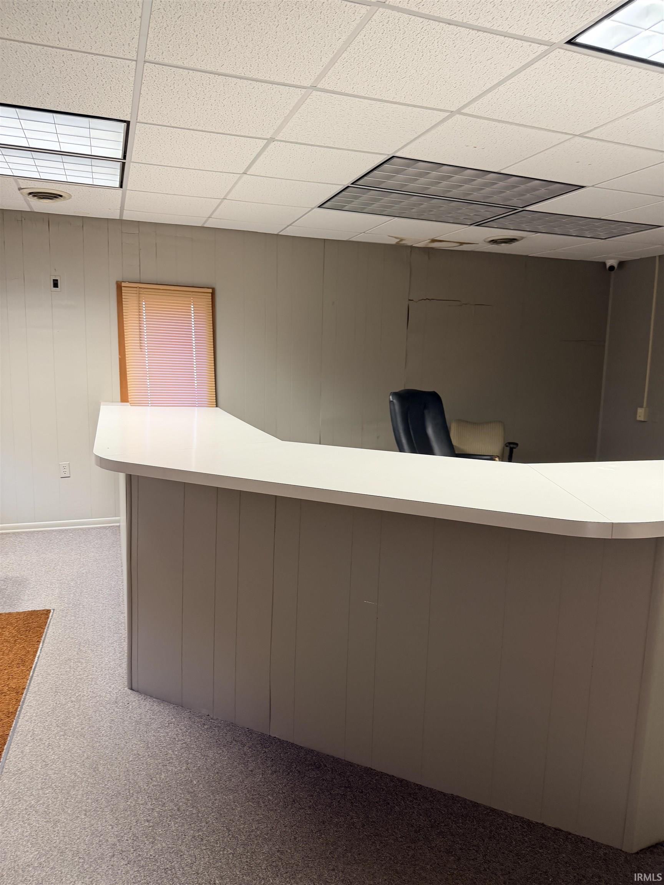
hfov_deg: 56.8
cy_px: 442
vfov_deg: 71.6
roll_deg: -2.1
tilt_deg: -7.6
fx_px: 614
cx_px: 332
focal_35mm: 24
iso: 200
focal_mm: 6.76
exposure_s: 1/60
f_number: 1.78
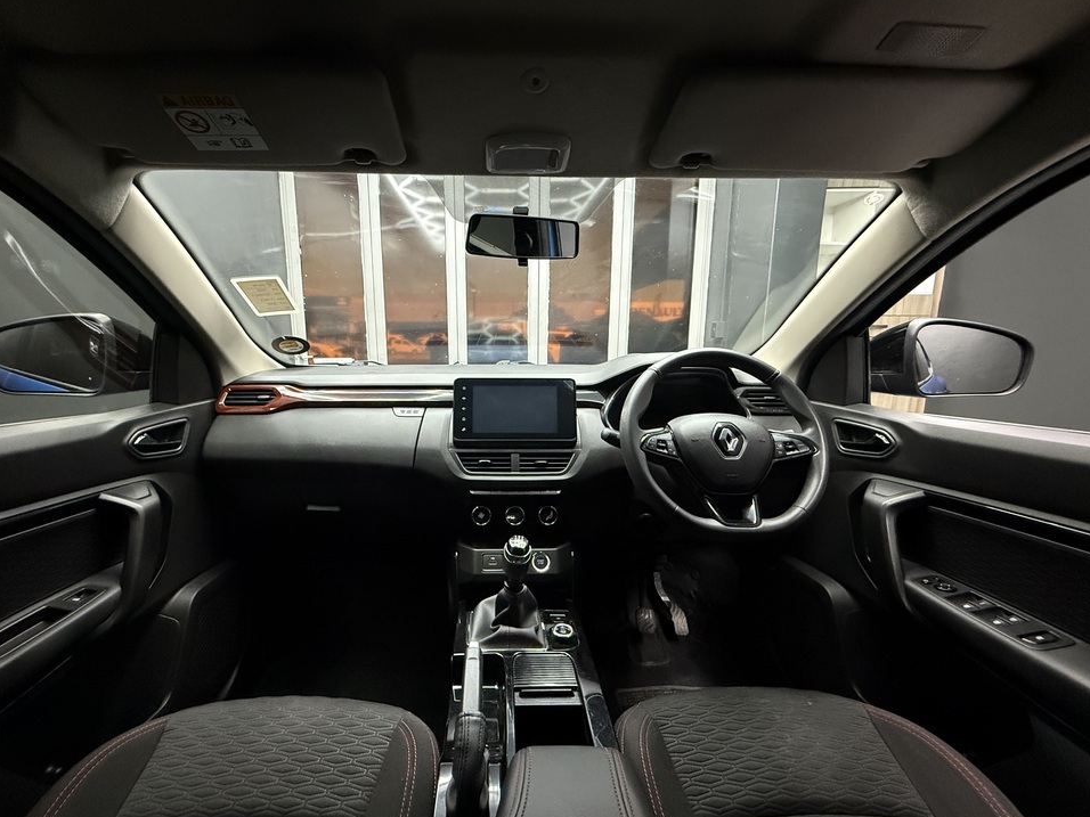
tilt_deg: -10.4
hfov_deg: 98.0
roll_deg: +0.0
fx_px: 472
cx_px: 509
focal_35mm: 15
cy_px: 424
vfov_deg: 81.7
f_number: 2.2
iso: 800
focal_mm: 2.22
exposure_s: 1/60
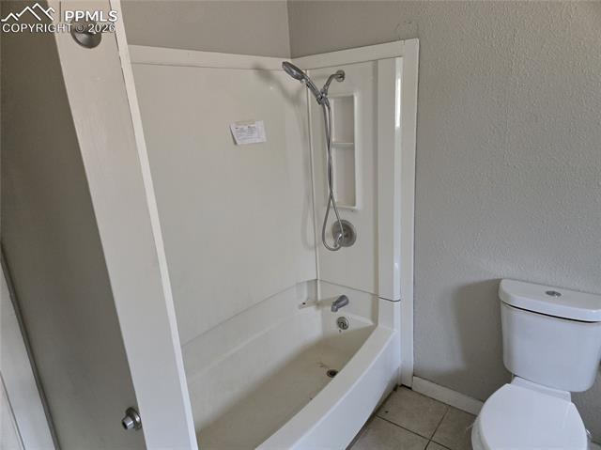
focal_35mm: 23
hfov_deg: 74.0
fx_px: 399
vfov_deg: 58.8
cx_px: 300
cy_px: 225
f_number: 1.8
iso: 640
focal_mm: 5.4
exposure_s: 1/60
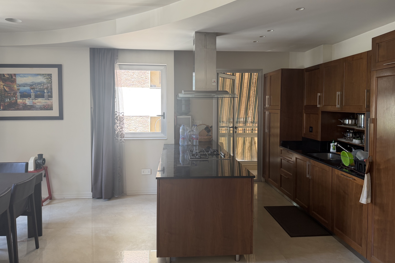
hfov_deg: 71.5
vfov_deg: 51.2
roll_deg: -0.1
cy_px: 115
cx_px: 197
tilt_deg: -2.4
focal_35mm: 25
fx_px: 274
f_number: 1.78
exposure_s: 1/121
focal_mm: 6.76
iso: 125
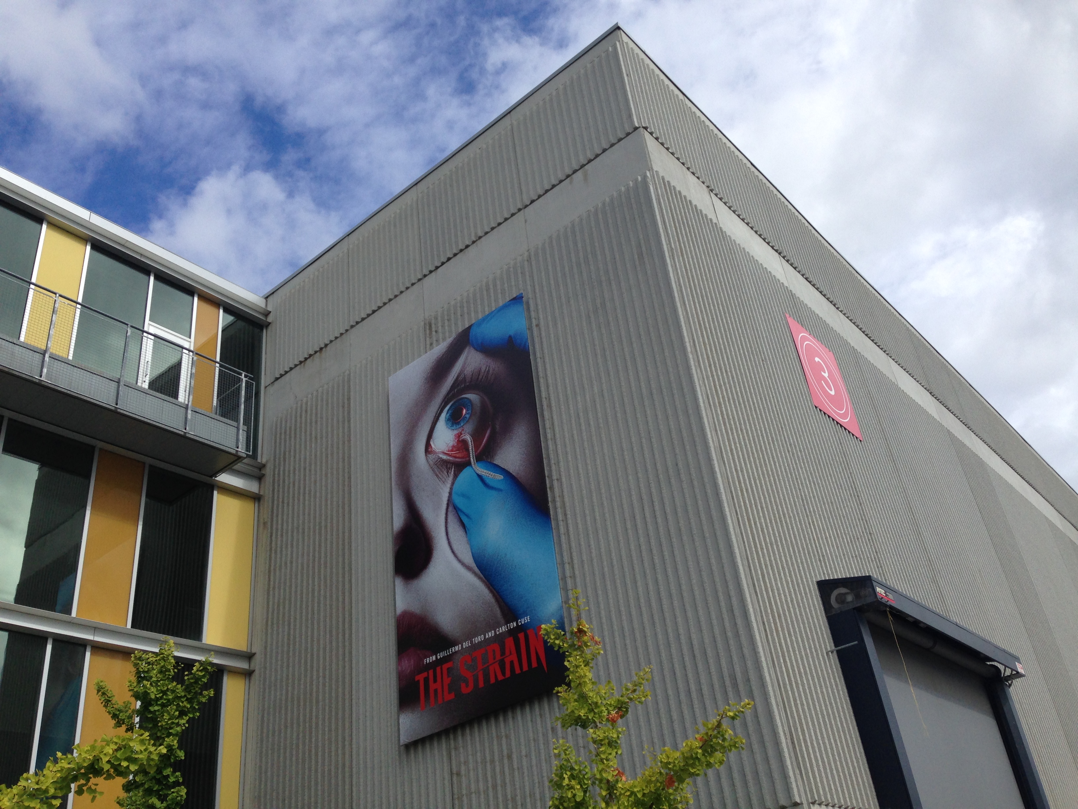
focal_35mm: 33
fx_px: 1028
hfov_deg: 55.4
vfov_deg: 42.9
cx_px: 539
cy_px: 404
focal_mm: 4.12
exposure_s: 1/1869
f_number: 2.4
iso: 50
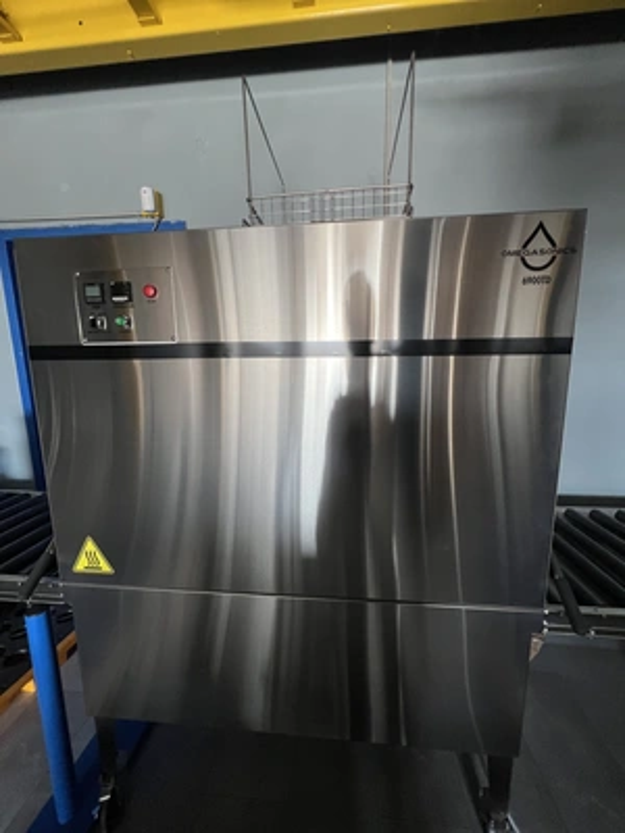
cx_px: 312
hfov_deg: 89.9
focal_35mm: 13
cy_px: 416
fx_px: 313
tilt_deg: -10.5
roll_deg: +0.6
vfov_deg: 106.2
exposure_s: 1/99
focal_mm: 1.57
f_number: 1.8
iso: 80
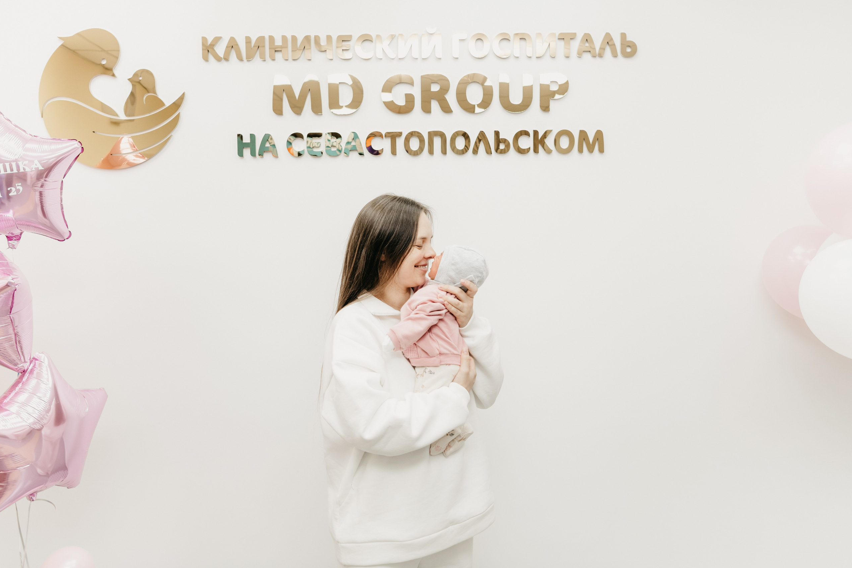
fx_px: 781
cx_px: 425
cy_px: 284
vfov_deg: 40.0
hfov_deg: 57.2
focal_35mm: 33
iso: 250
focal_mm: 32
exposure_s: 1/160
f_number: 4
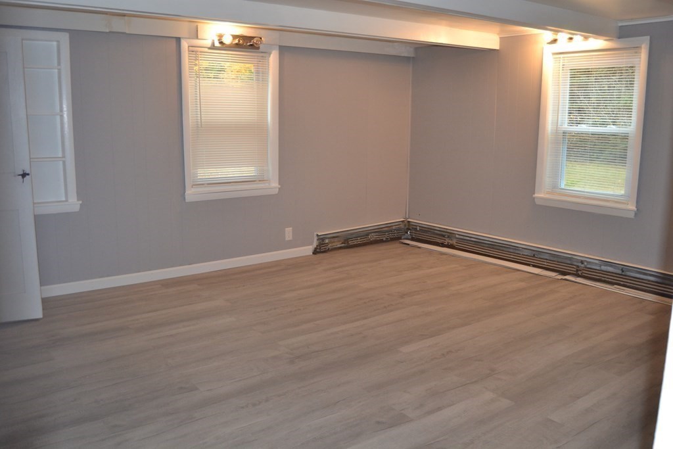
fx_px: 561
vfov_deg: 43.6
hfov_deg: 61.9
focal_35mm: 30
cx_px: 336
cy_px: 224
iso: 1000
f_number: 3.5
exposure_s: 1/60
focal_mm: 20
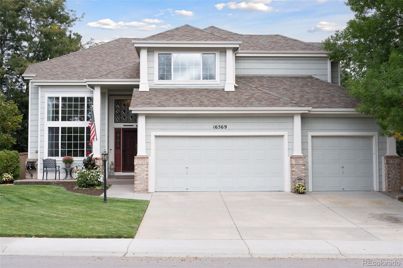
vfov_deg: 27.5
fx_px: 548
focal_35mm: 49
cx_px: 202
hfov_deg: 40.4
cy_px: 134
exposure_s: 1/500
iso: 400
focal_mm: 49
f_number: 8
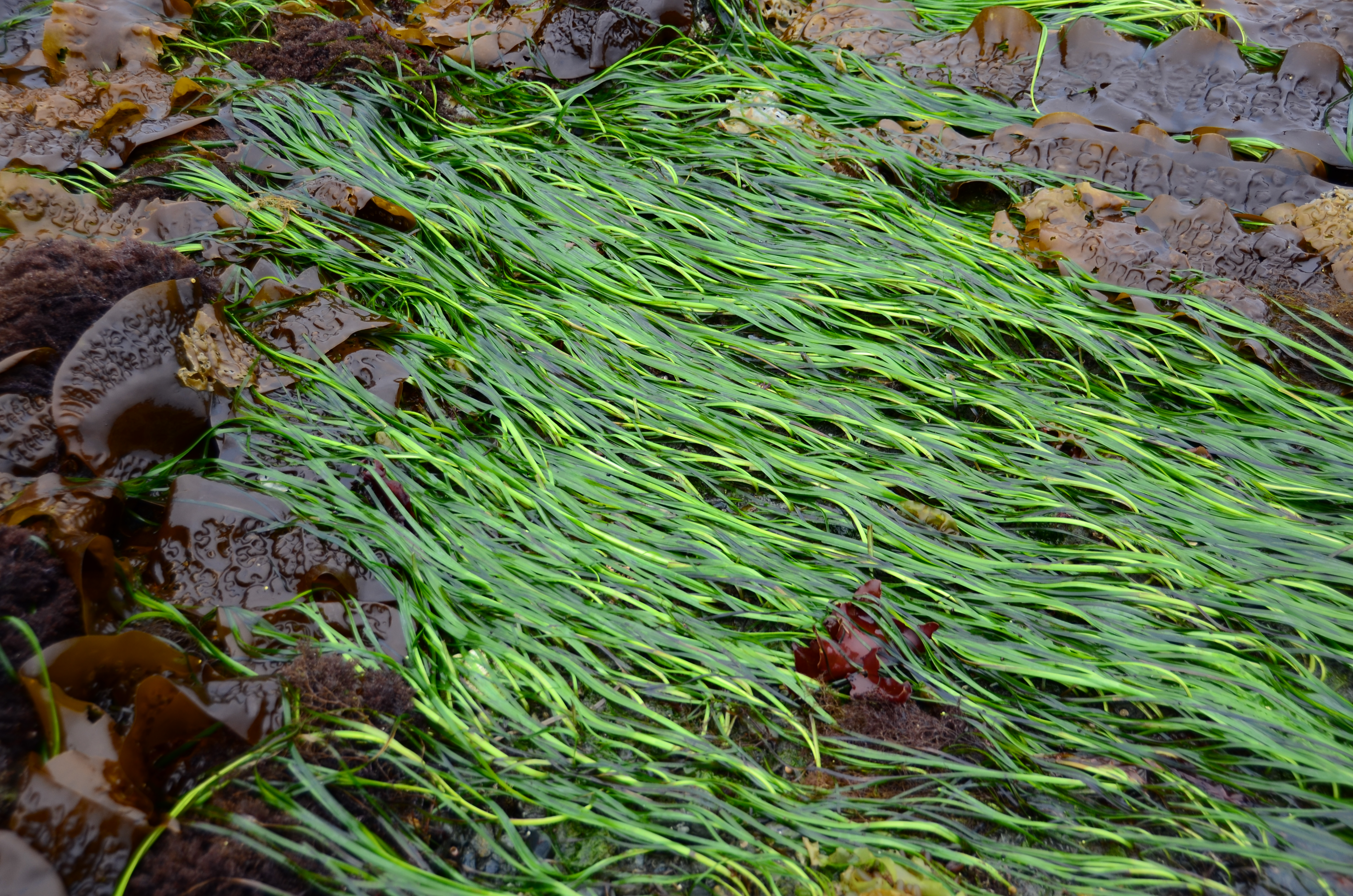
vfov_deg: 28.0
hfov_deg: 41.2
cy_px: 448
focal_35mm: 48
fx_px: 1800
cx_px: 676
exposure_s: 1/200
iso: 160
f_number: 4.2
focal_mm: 32
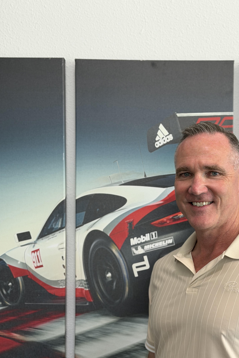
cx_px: 164
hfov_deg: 20.5
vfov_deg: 30.4
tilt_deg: -1.7
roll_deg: +0.5
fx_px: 657
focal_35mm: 66
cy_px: 227
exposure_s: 1/60
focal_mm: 6.76
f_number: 1.78
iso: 50
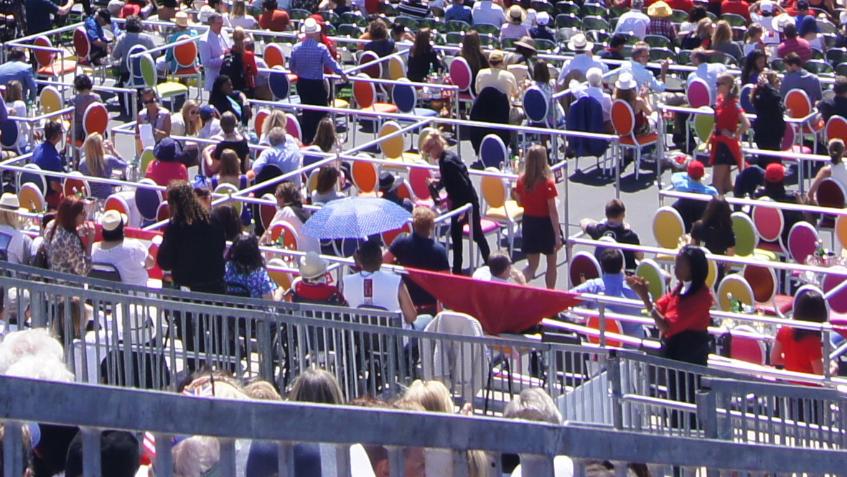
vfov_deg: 10.3
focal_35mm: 110
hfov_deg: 19.4
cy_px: -409
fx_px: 2471
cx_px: 310
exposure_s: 1/80
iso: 100
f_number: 11
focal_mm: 18
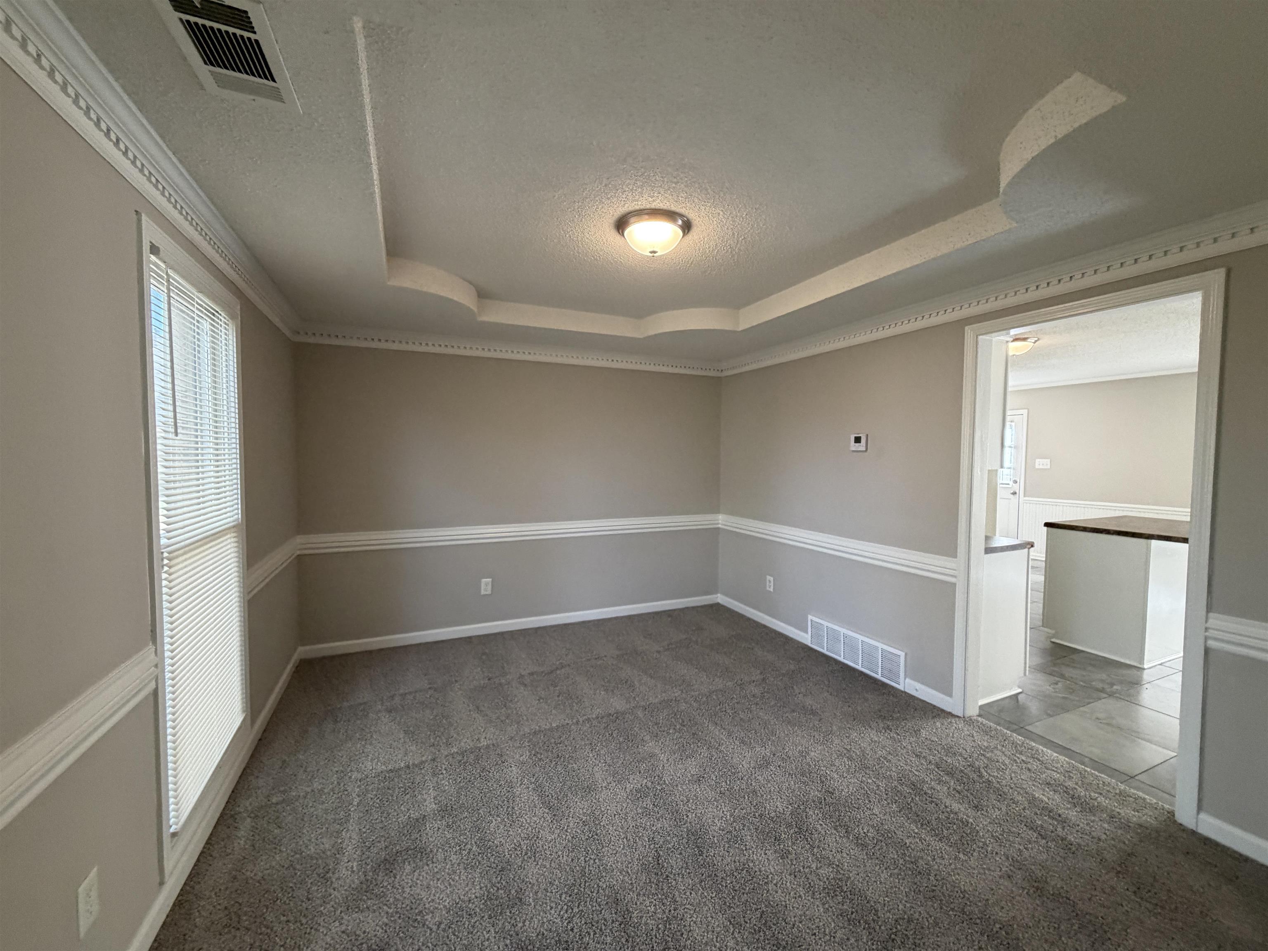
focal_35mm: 14
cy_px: 476
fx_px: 513
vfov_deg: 85.7
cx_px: 634
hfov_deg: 102.1
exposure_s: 1/120
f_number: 2.2
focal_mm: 2.22
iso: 250
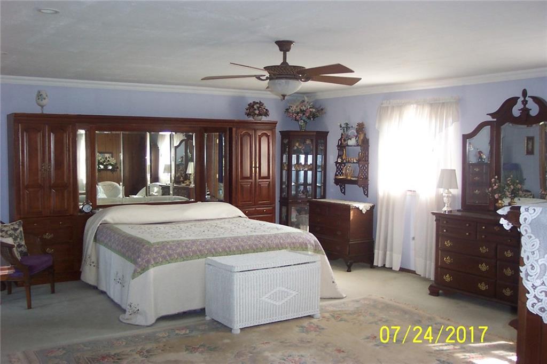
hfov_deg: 50.7
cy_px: 182
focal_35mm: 38
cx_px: 274
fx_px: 577
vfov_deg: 35.0
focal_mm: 8
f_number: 2.8
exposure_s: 1/30
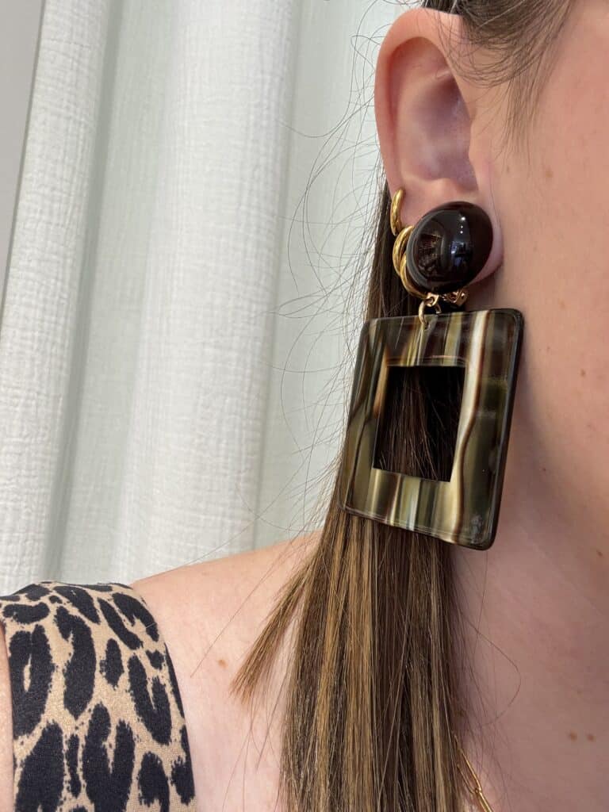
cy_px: 406
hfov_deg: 46.8
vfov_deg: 60.0
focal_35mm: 30
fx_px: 704
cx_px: 304
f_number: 1.9
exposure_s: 1/50
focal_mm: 2.69
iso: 50
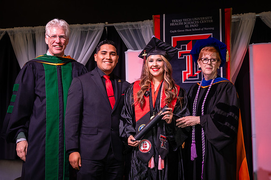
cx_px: 141
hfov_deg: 30.3
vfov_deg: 20.5
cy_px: 97
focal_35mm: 66
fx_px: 501
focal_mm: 50
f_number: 5.6
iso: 1250
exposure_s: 1/160
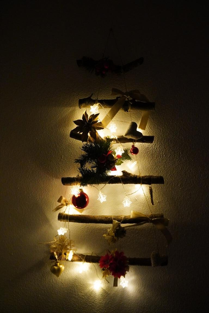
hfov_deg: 43.7
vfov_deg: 61.9
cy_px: 156
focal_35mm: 30
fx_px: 261
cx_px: 104
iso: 6400
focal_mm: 20
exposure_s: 1/100
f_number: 3.5
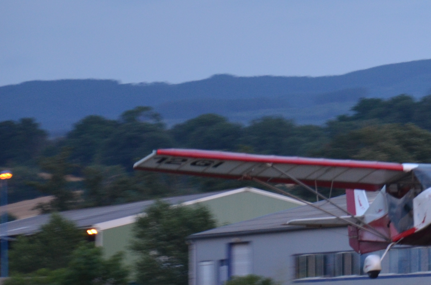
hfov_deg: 4.7
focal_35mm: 437
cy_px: 165
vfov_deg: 3.1
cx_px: 566
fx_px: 5225
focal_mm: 105
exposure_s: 1/60
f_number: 5.6
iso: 560
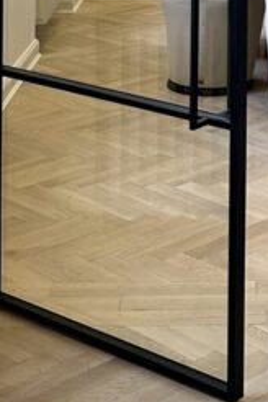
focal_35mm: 104
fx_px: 1161
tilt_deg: -3.0
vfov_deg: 18.0
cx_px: 275
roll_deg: -1.2
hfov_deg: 13.0
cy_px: -157
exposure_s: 1/83
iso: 250
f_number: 1.78
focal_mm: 6.86
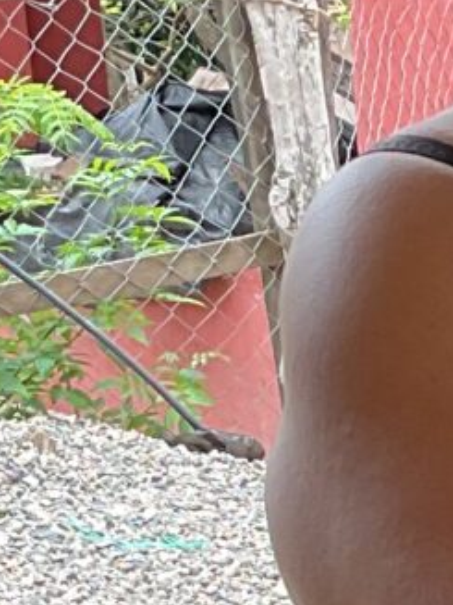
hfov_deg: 6.4
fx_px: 3963
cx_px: 815
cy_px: 962
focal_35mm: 227
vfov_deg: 8.5
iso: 25
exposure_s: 1/120
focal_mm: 3
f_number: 1.8
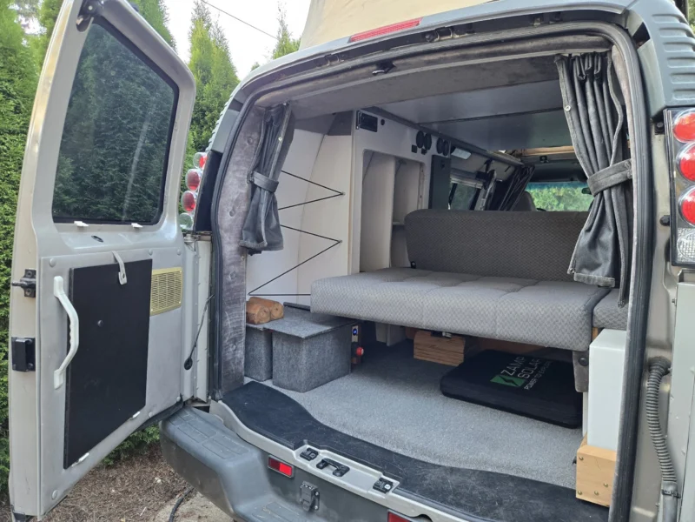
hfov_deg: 73.9
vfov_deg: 58.9
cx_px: 348
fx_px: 462
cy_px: 261
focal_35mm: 23
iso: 200
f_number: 1.8
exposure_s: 1/120
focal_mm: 5.4
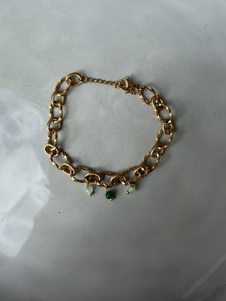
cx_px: 113
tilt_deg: -86.0
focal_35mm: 26
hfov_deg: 53.1
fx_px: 226
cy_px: 150
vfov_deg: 67.3
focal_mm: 2.22
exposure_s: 1/121
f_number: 2.2
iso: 80
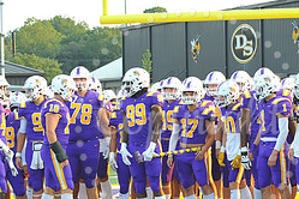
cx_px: 190
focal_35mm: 186
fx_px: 1545
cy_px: 122
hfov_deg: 11.0
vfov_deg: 7.4
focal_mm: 80
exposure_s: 1/80
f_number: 7.1
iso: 400
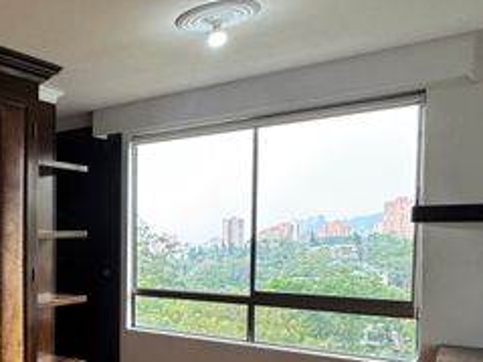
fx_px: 544
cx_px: -76
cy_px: 261
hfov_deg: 37.8
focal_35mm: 39
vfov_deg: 36.1
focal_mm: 2.22
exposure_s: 1/99
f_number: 2.2
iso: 125
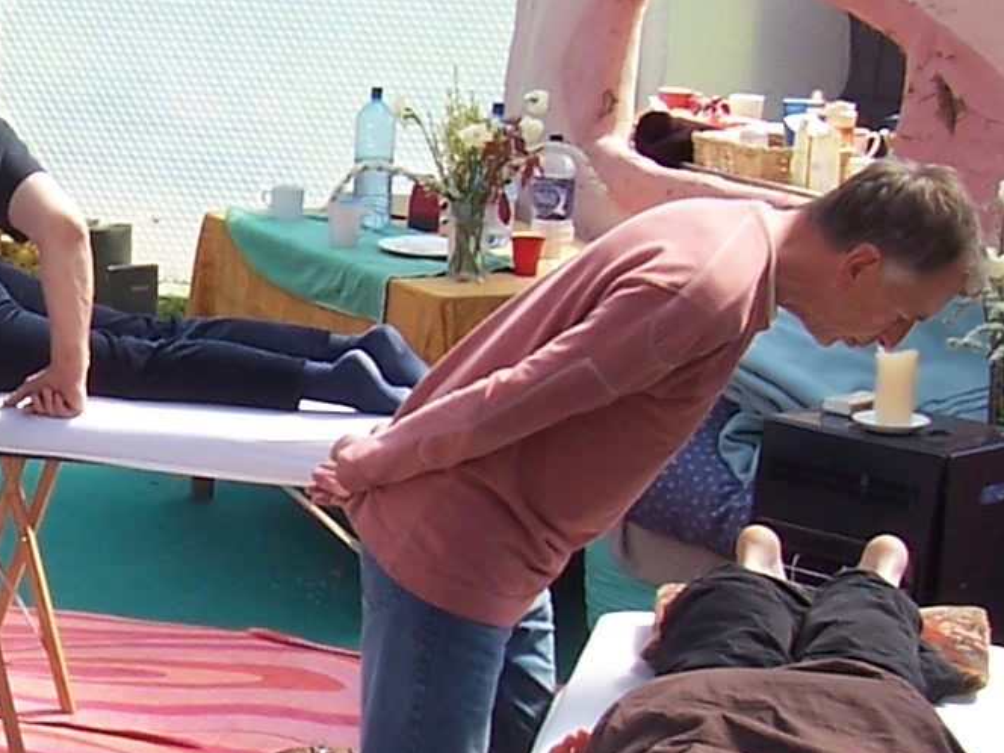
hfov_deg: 15.9
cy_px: 529
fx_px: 3422
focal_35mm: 118
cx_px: -277
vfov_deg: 12.5
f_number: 5.6
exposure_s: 1/180
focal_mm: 5.6
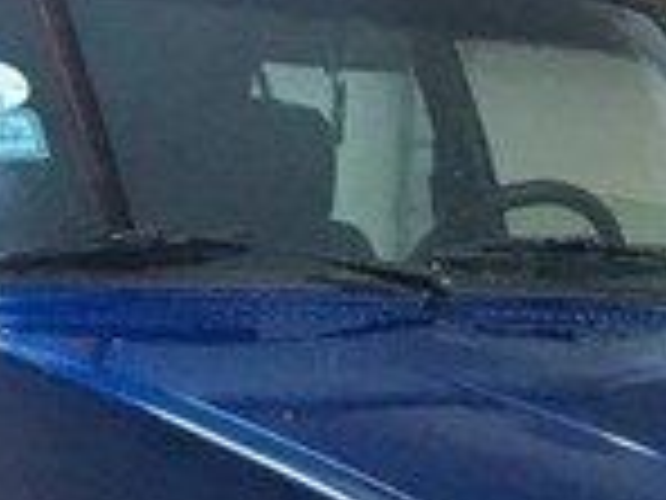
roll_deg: -1.6
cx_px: 428
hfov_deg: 15.3
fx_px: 2482
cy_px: 786
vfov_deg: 11.0
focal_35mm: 129
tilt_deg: -11.3
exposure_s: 1/17
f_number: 2.2
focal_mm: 4.15
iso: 250
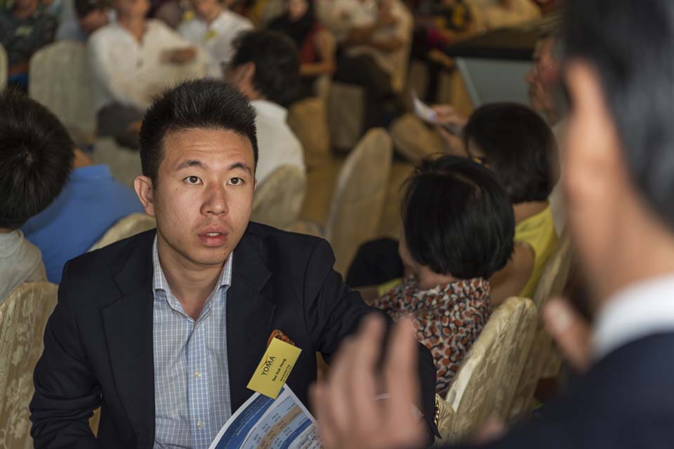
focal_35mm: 70
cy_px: 224
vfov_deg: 19.4
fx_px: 1310
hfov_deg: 28.9
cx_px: 337
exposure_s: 1/100
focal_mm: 70
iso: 200
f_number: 3.5
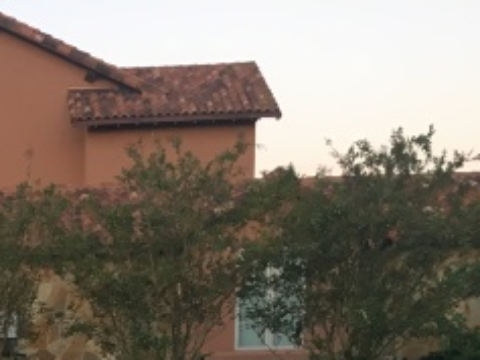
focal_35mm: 98
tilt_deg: -9.2
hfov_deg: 18.8
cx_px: -113
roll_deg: +1.8
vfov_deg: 13.8
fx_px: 1360
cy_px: 605
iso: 32
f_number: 2.2
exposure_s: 1/30
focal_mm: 4.15
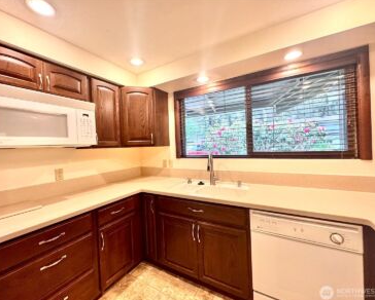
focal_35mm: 15
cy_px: 149
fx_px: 167
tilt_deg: +1.6
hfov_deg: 96.7
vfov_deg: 84.1
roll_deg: +4.0
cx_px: 180
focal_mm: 2.22
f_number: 2.2
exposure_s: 1/120
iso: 250
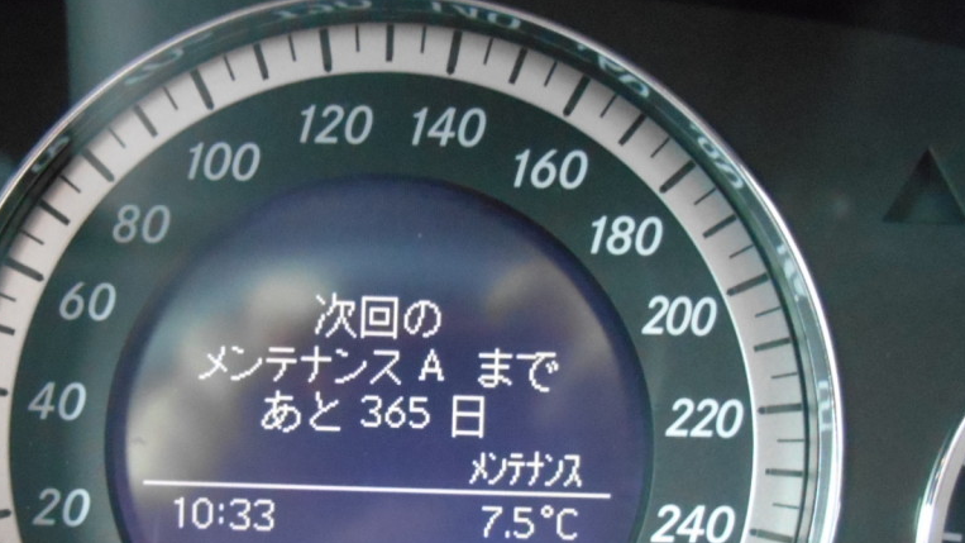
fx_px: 972
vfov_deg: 30.3
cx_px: 352
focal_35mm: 38
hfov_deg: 52.1
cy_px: 448
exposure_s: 1/80
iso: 800
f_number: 3.4
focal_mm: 4.7
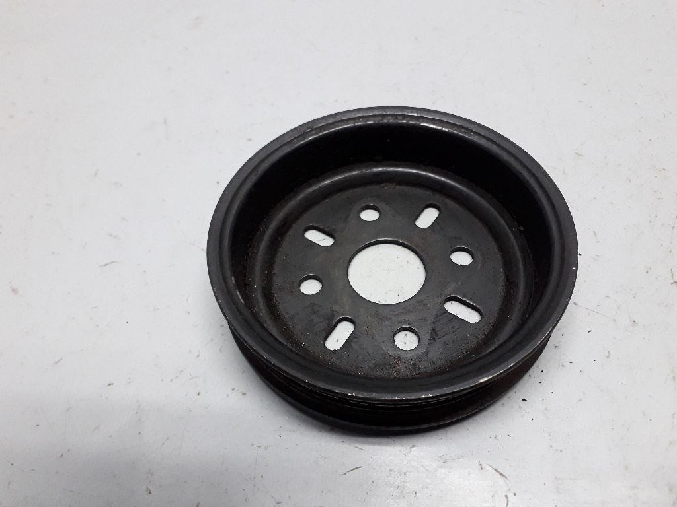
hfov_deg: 65.3
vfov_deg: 51.4
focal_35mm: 27
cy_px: 254
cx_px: 338
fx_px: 528
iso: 200
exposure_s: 1/33
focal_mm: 3.6
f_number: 1.9
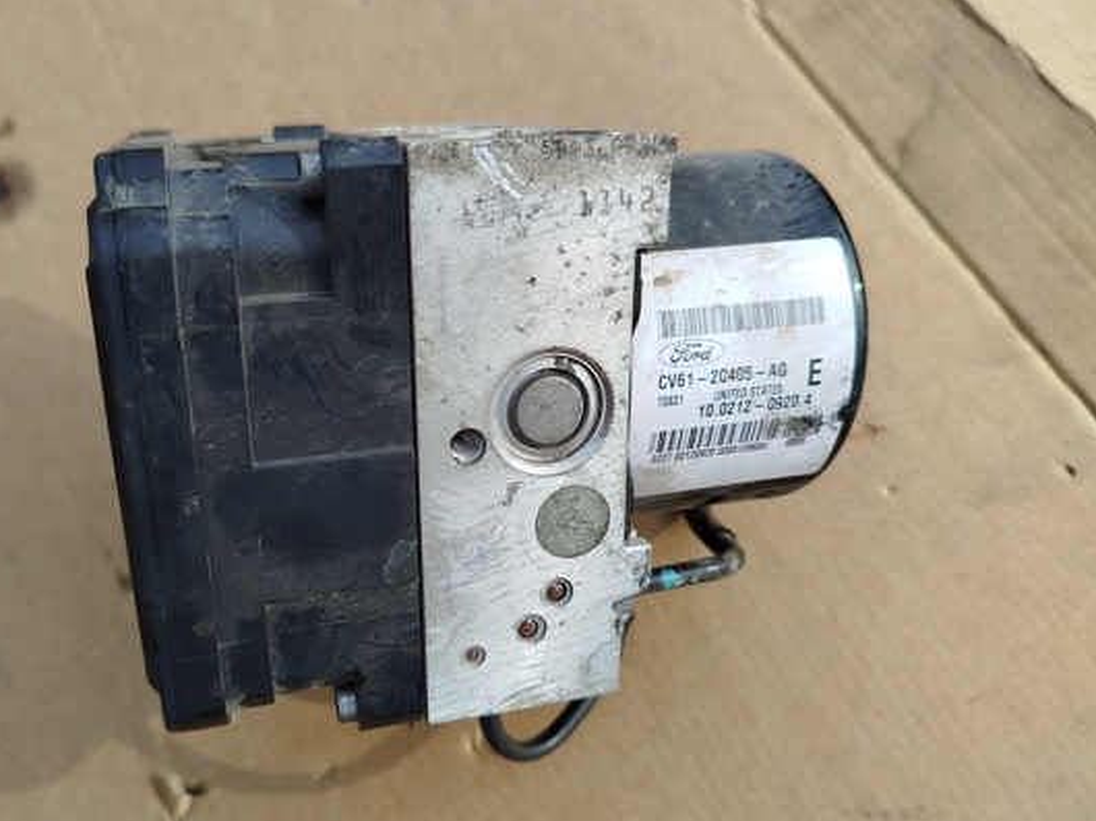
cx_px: 440
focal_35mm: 29
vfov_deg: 48.2
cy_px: 424
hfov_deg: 61.2
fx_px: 918
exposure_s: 1/547
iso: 50
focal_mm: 5.31
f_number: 1.7
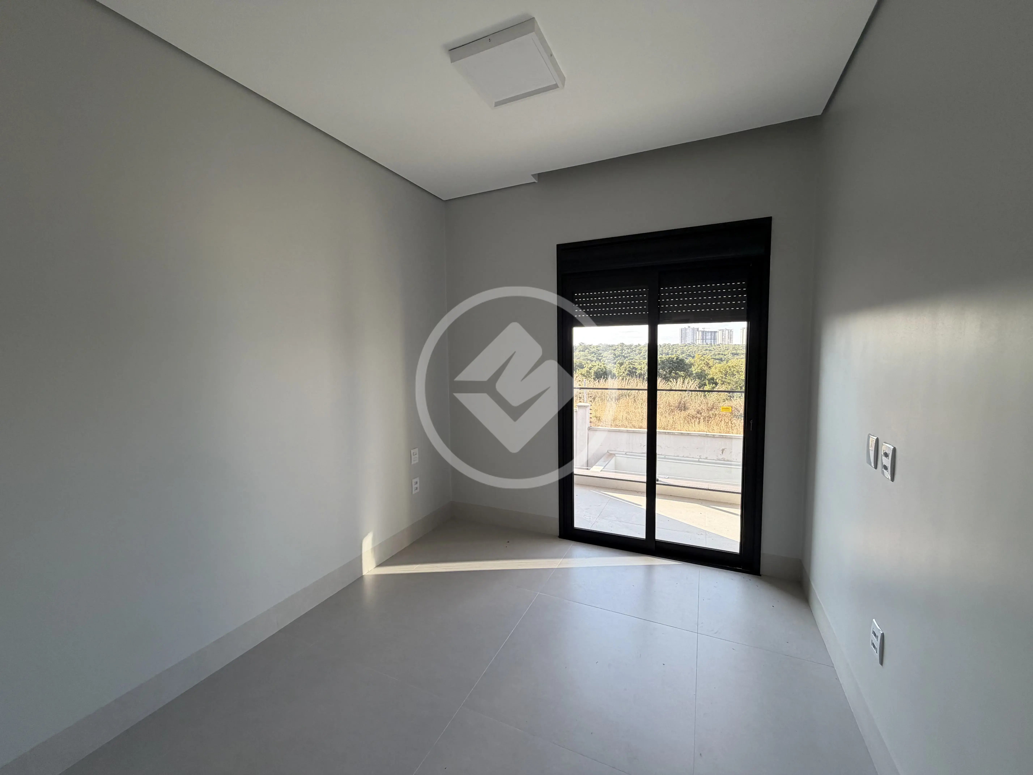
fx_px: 418
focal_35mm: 14
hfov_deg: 102.1
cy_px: 388
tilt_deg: -4.9
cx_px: 516
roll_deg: +0.5
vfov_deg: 85.7
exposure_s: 1/137
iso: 64
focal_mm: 2.22
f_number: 2.2
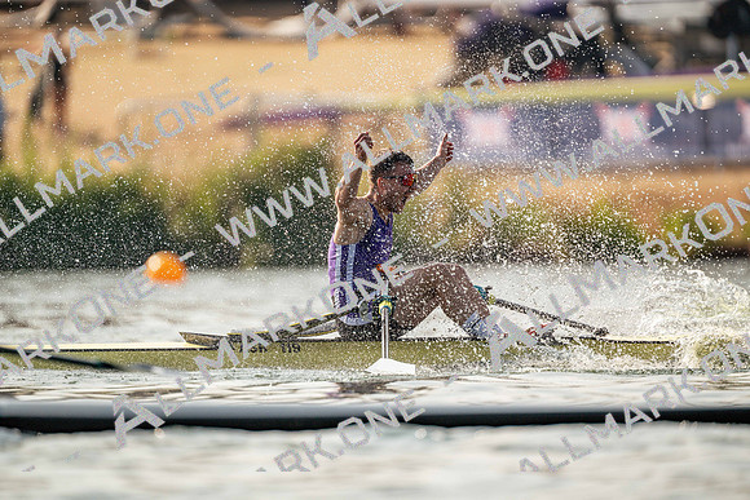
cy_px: 250
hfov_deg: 4.1
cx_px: 375
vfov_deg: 2.7
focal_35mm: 508
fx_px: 10594
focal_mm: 508.4
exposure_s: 1/3200
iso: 200
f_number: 4
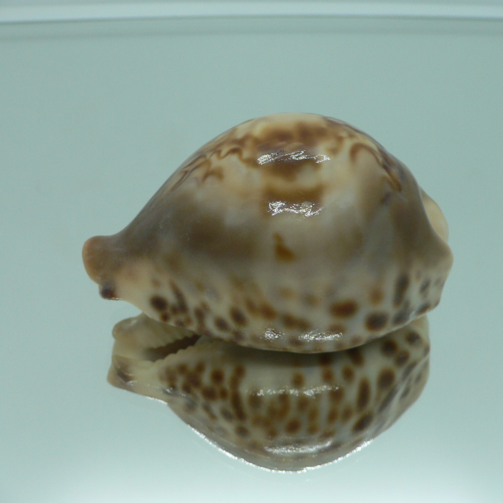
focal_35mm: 42
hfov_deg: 40.0
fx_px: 690
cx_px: 282
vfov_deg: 40.0
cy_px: 249
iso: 80
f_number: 2.8
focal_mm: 4.6
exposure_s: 1/60
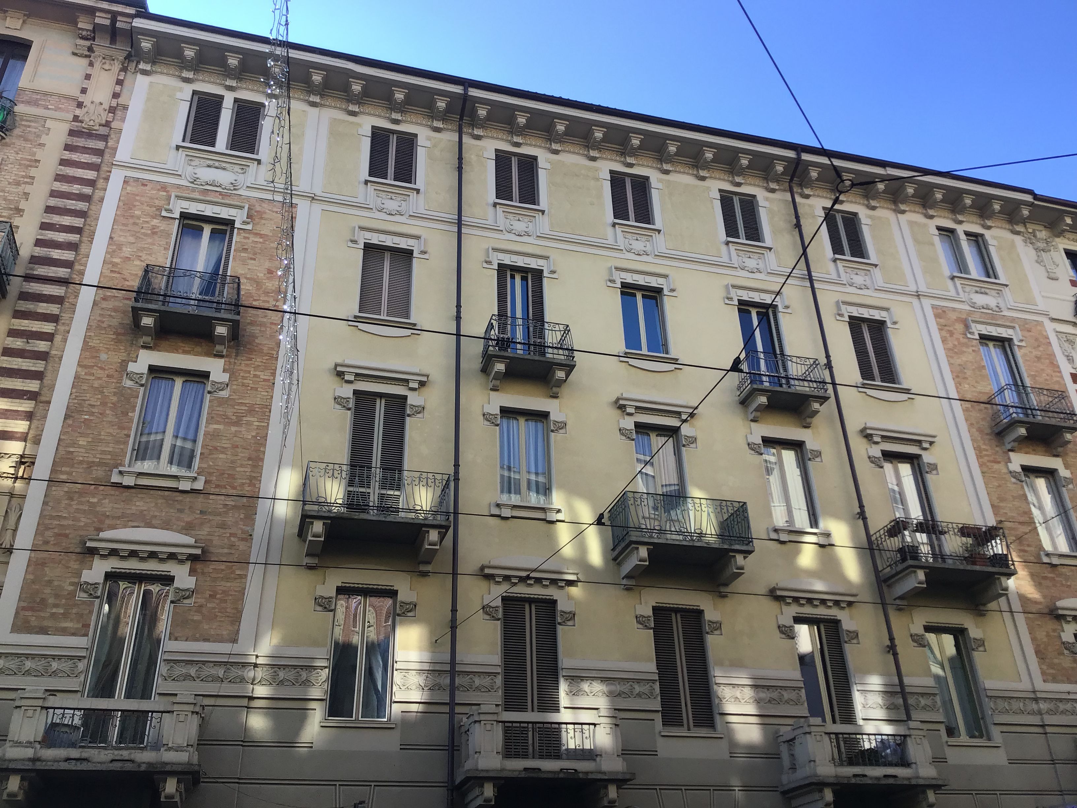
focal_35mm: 31
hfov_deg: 58.4
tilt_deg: +31.6
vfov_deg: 45.4
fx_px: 964
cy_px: 404
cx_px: 538
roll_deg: +2.7
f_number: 2.4
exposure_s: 1/381
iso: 25
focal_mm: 3.3
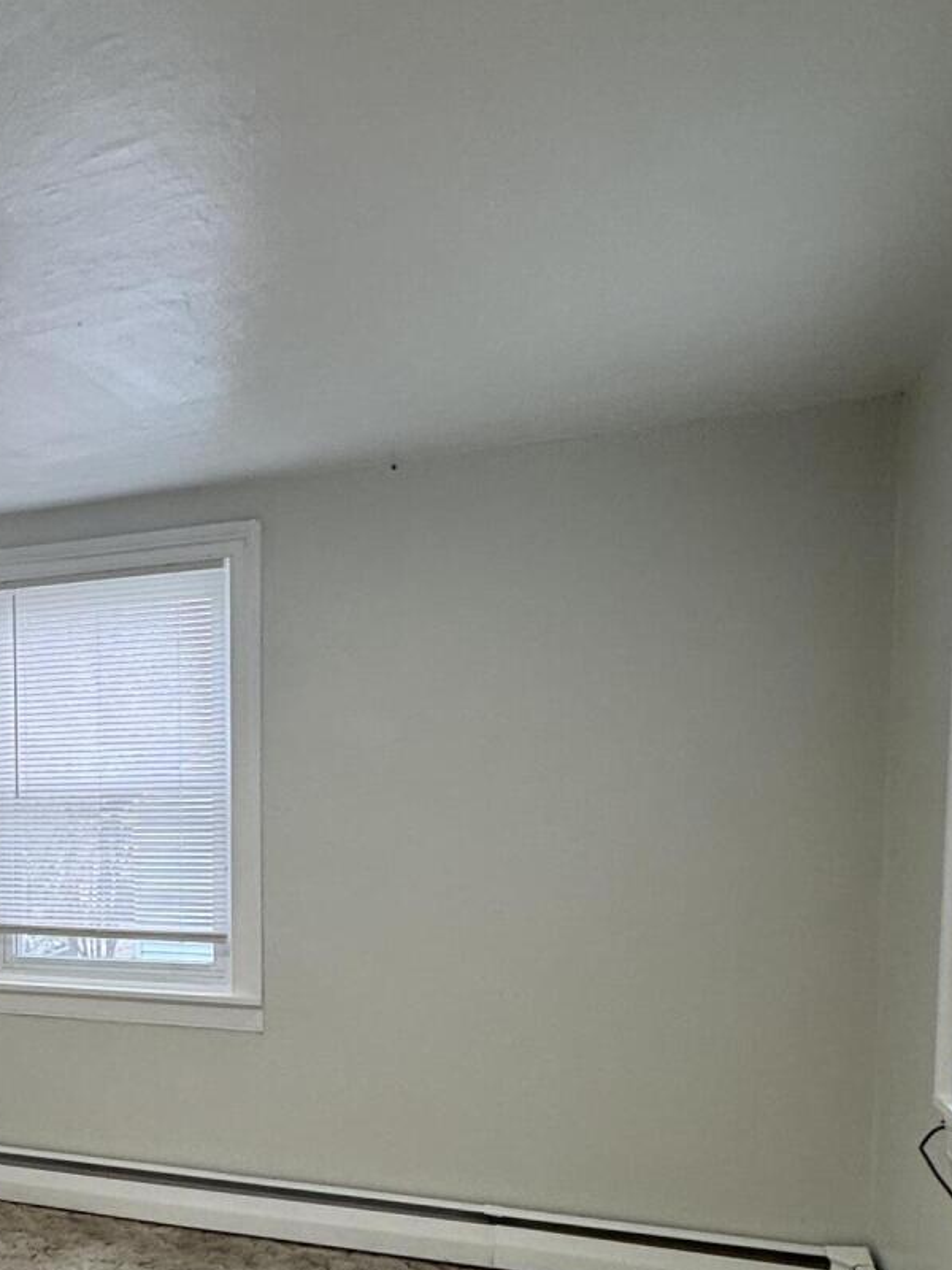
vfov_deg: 51.0
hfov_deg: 36.5
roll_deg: +1.9
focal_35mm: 35
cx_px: -2
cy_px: 913
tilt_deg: -4.2
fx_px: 1283
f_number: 2.2
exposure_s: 1/120
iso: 200
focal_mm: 2.22
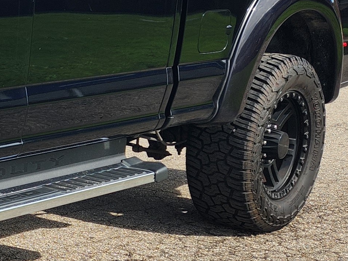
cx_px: -301
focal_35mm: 97
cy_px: 154
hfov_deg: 16.5
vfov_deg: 15.2
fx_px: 975
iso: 20
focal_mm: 5.4
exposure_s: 1/1022
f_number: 1.8
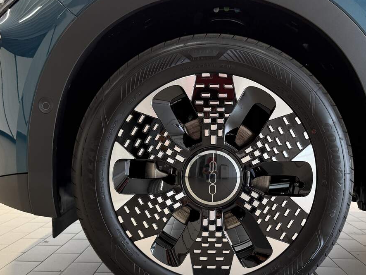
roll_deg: -1.4
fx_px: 412
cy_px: 161
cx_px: 209
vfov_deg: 36.7
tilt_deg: -4.7
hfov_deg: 47.7
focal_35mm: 39
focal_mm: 6.76
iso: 160
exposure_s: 1/100
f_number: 1.78
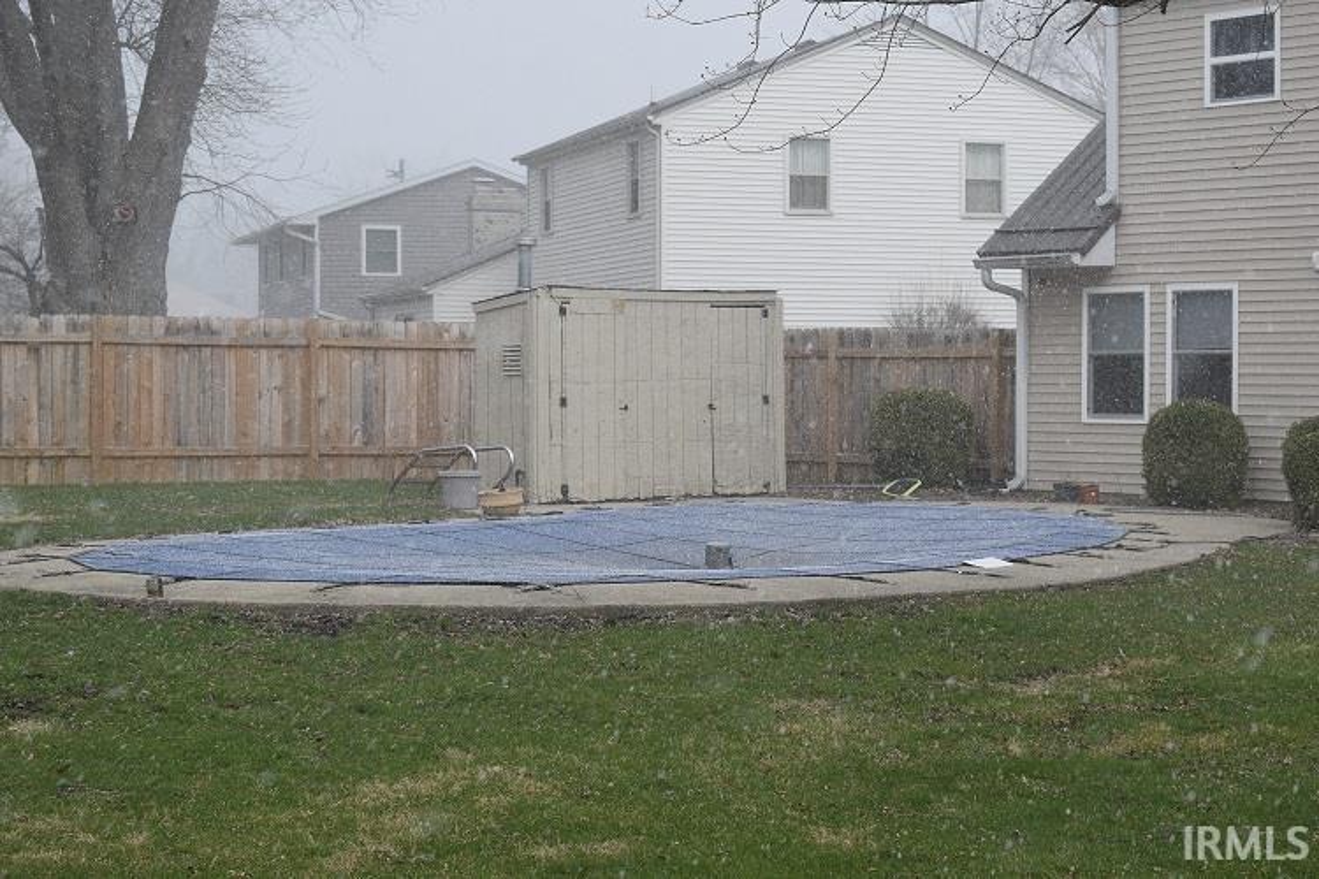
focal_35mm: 72
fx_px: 2638
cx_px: 660
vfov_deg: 18.9
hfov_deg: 28.1
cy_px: 440
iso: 220
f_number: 8
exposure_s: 1/250
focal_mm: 48
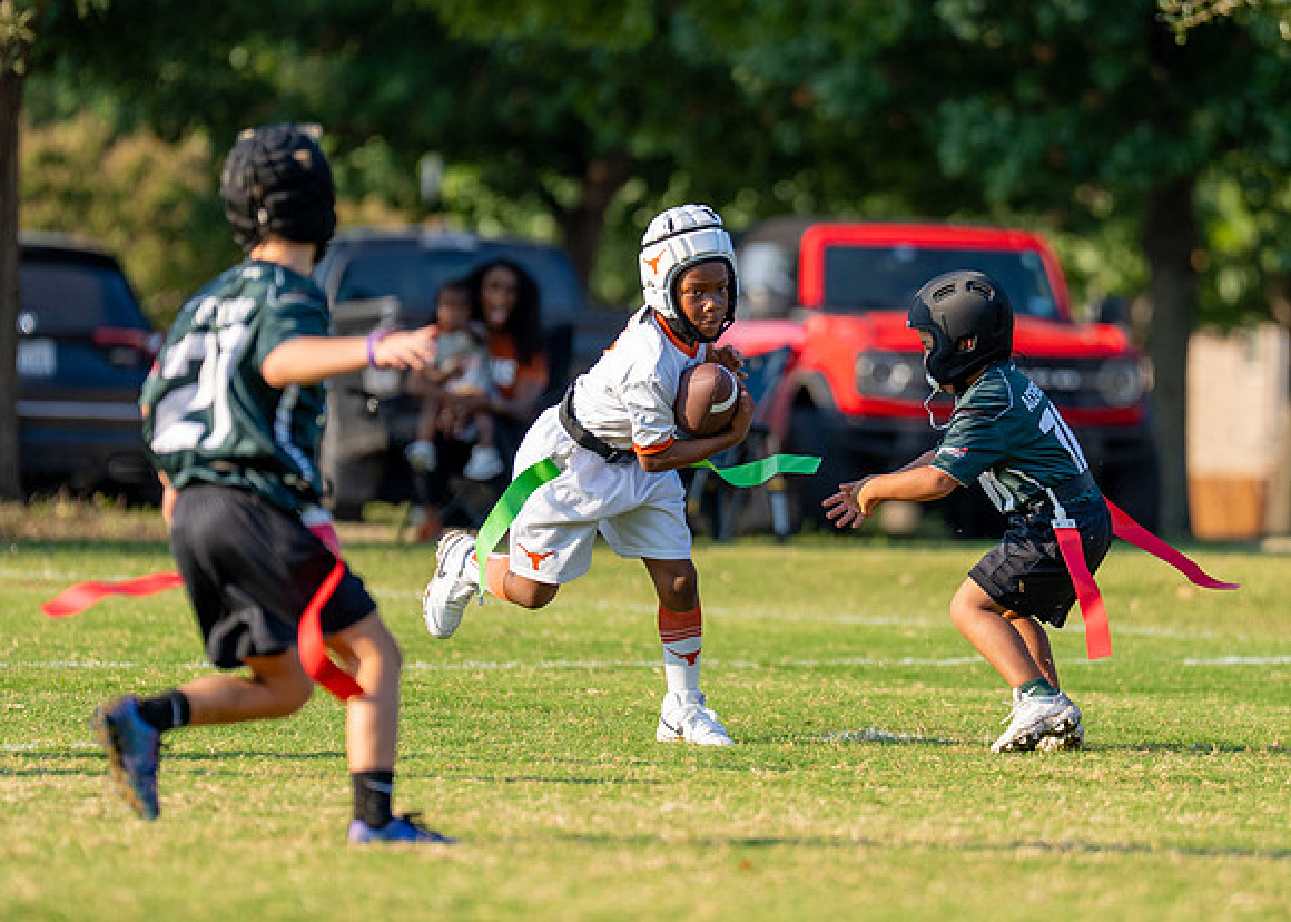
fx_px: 12475
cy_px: 472
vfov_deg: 4.2
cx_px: 794
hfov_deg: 5.9
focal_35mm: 340
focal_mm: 200
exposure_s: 1/2000
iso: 250
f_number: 2.8
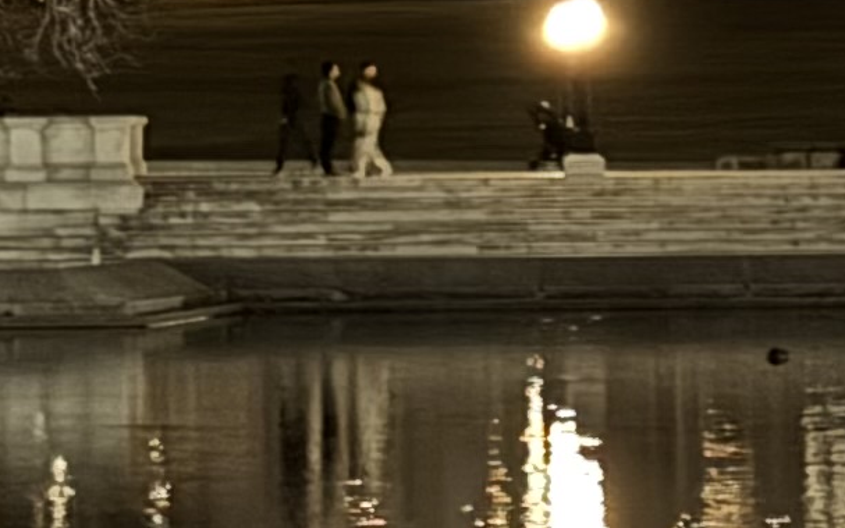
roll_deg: -0.1
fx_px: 7782
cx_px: 788
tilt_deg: +6.0
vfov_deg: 3.8
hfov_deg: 6.2
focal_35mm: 338
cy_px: -695
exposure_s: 1/5
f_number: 1.78
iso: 400
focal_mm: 6.76
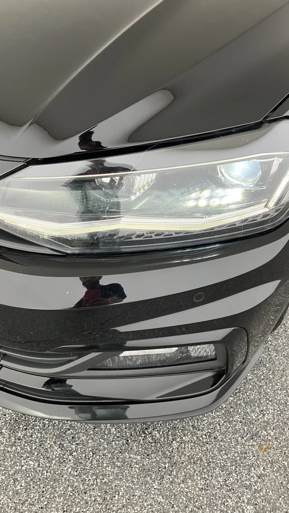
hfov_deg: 37.8
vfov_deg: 62.6
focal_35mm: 31
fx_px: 422
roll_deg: -5.8
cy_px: 256
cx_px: 134
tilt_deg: -41.1
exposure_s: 1/71
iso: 80
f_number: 1.8
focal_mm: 3.99
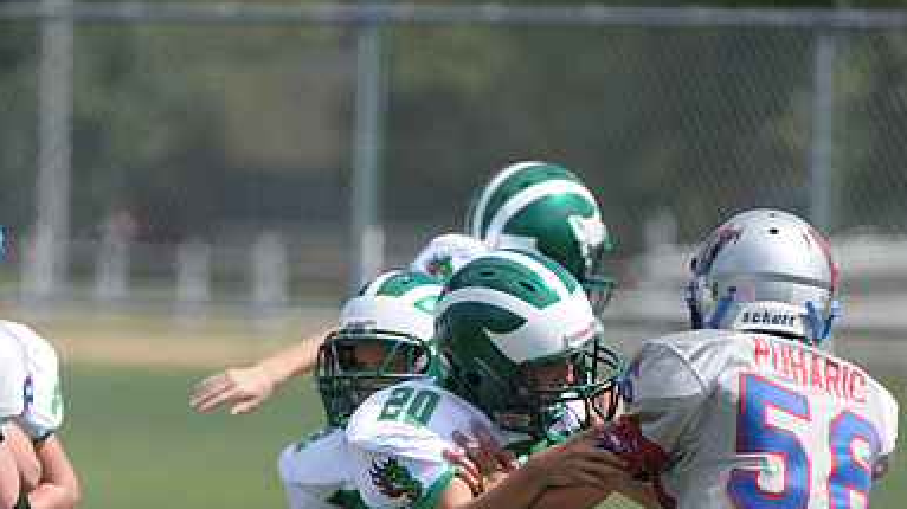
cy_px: 646
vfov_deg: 1.9
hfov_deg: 3.4
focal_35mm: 642
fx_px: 15433
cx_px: 454
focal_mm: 270
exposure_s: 1/4000
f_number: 4
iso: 500
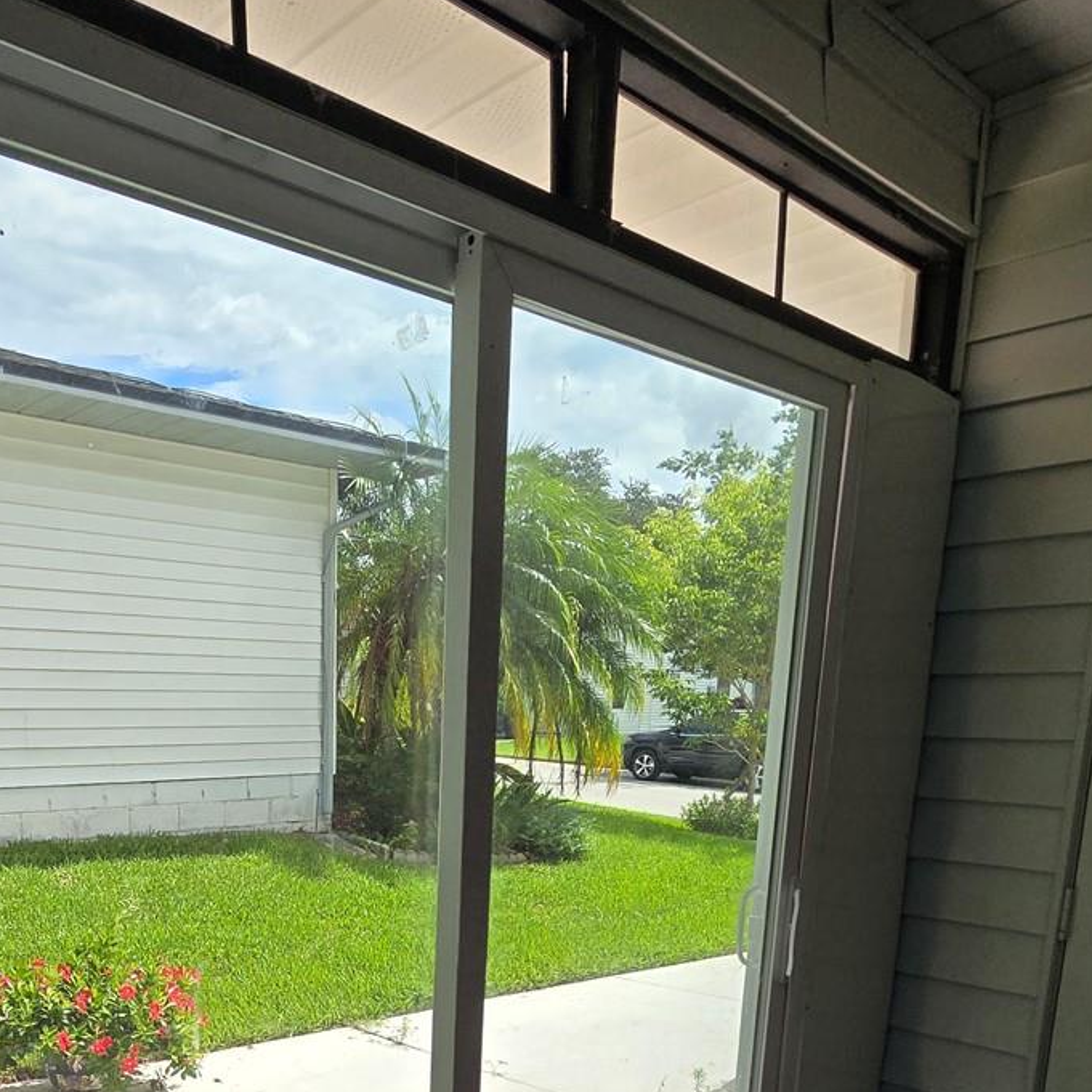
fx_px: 964
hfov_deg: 57.0
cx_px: 317
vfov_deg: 53.2
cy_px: 943
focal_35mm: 27
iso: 50
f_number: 2.2
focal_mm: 2.2
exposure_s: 1/1559
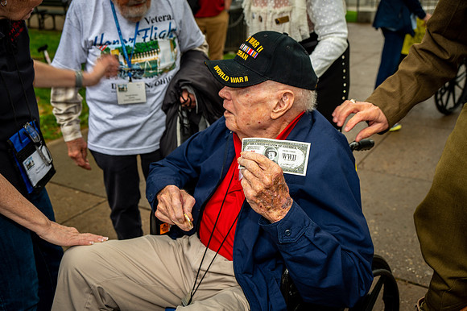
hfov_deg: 49.6
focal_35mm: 39
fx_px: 506
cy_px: 156
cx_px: 234
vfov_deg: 34.2
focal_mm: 39
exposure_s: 1/60
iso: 125
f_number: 5
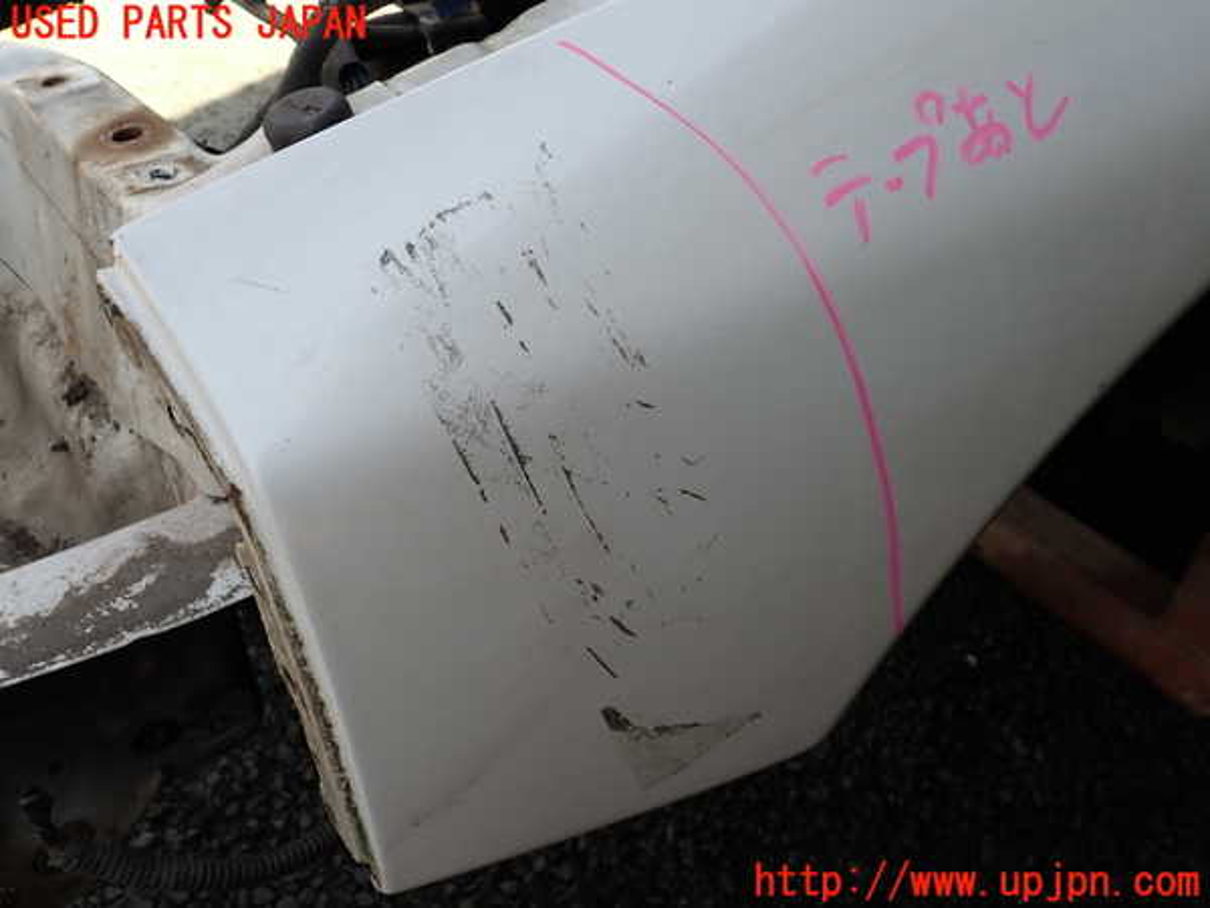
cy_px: 454
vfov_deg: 46.8
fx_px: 1049
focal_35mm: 30
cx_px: 605
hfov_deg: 60.0
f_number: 3.2
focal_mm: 5.4
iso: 100
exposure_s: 1/400
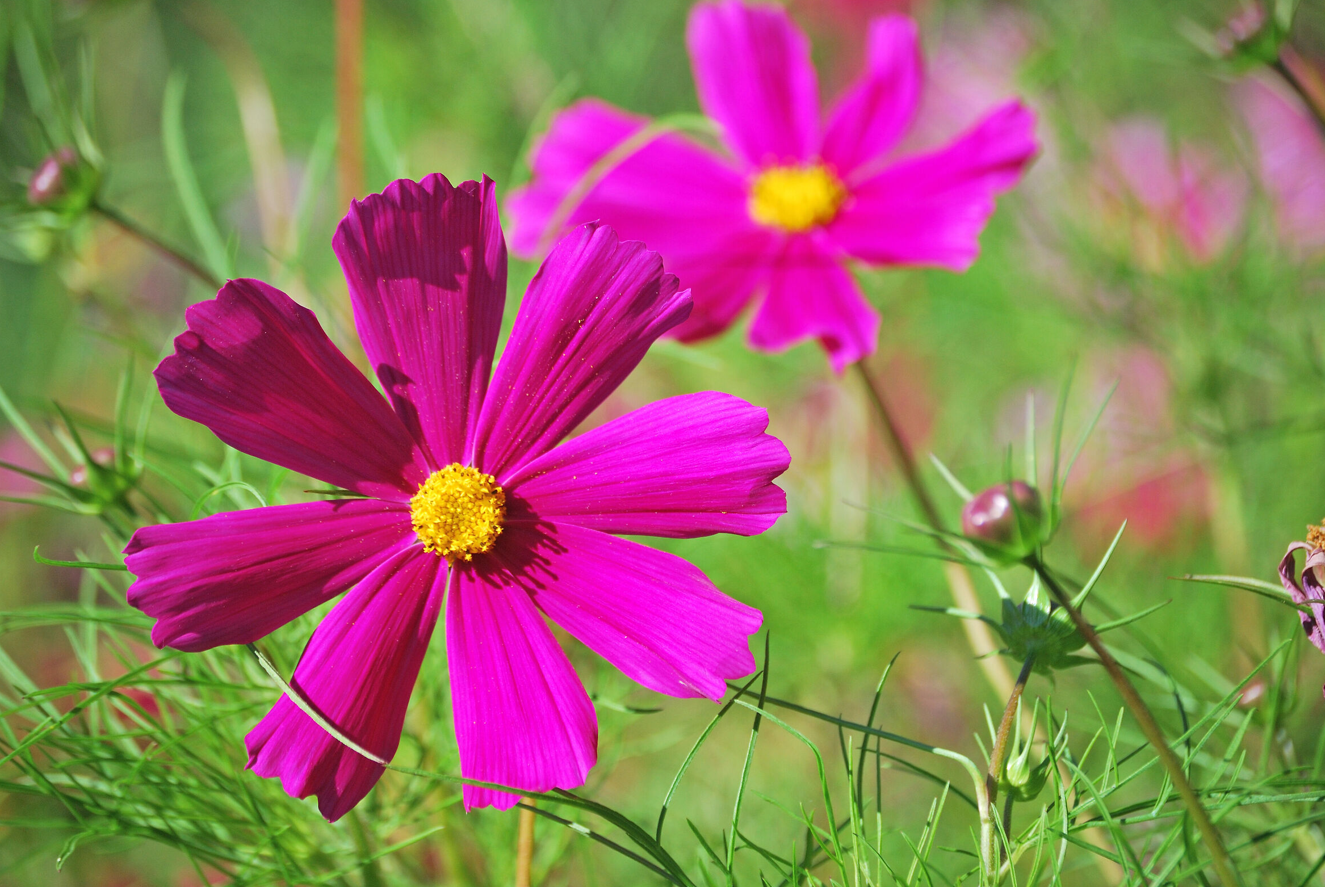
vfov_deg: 9.4
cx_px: 651
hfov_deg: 14.0
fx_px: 5400
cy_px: 434
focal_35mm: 147
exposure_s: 1/800
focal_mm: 95
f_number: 5.6
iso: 200
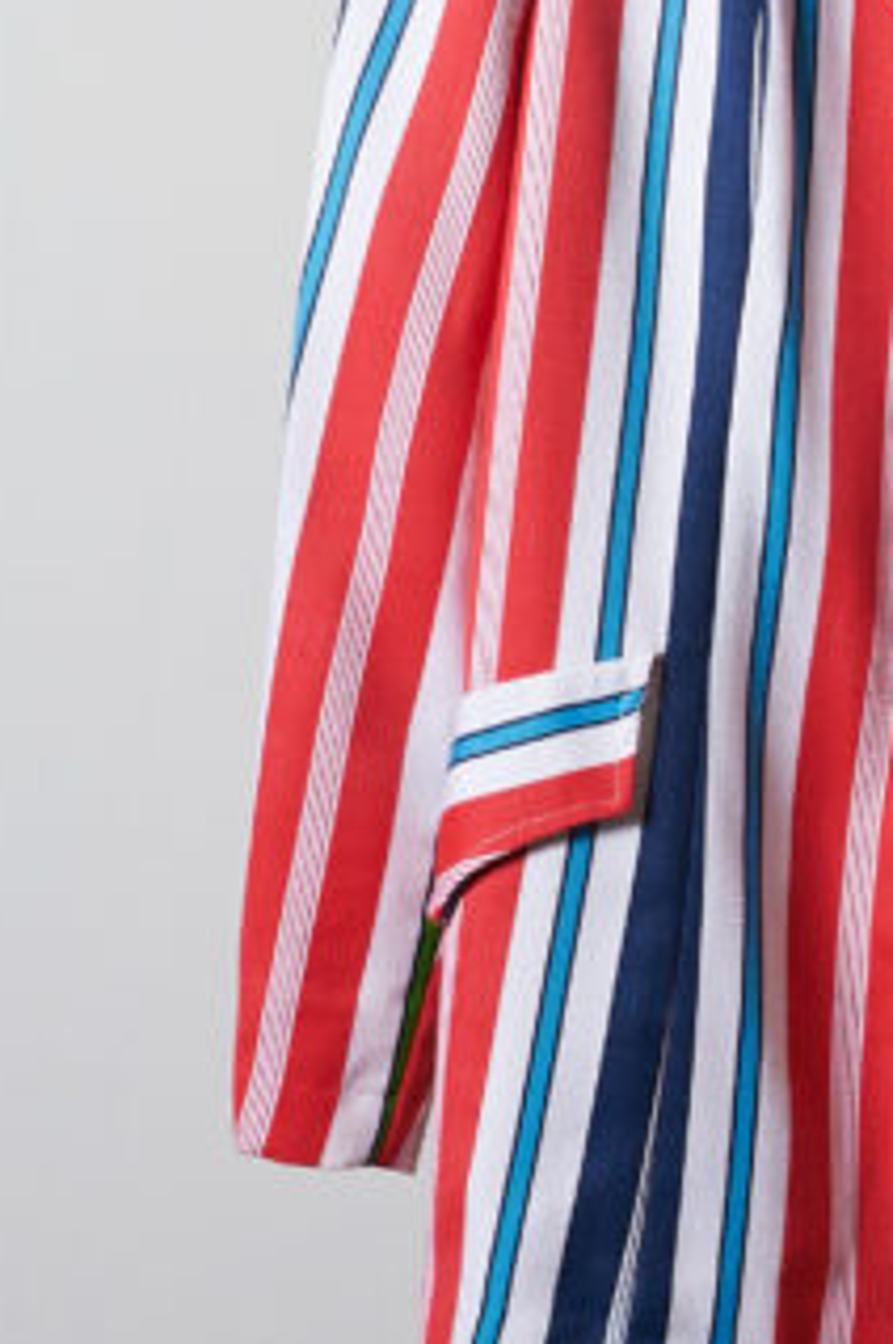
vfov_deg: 12.1
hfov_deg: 8.0
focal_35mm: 169
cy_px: 152
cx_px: 1099
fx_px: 6287
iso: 200
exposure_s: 1/100
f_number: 7.1
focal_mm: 35
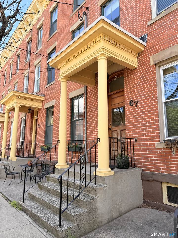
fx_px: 165
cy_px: 119
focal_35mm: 24
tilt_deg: +11.1
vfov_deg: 71.6
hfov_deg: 56.8
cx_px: 89
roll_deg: -0.1
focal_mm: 6.76
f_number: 1.78
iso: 80
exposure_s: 1/643
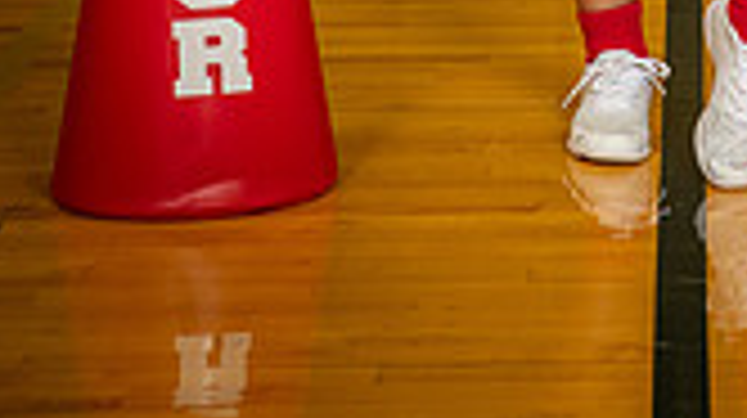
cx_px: 662
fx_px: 3938
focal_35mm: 199
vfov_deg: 5.8
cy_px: -589
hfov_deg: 10.8
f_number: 7.1
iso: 800
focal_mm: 70
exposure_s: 1/160
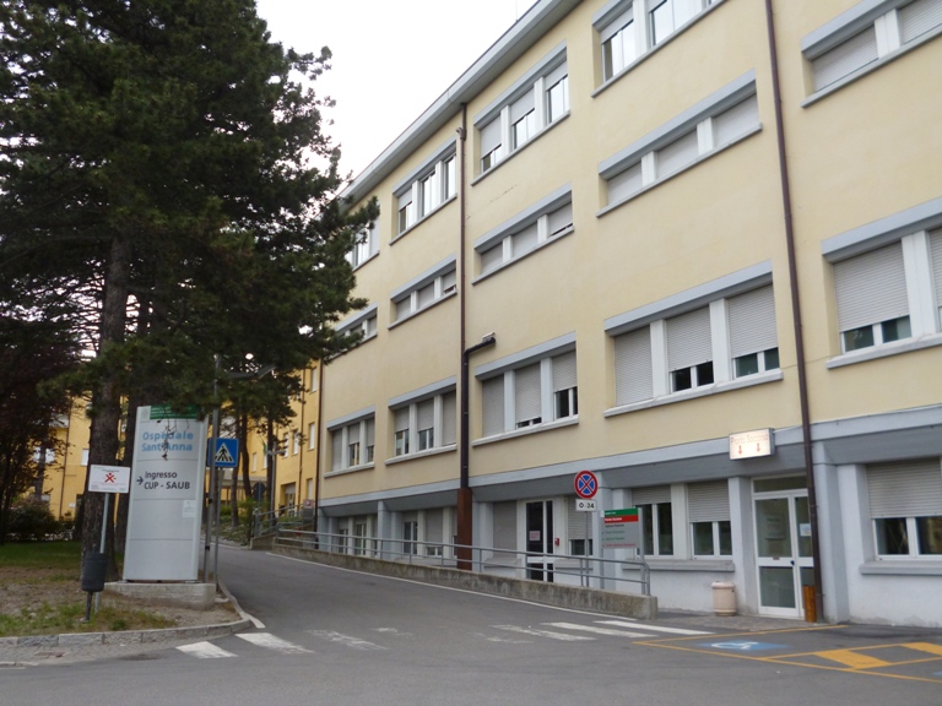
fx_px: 871
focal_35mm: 32
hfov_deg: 56.8
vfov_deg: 44.2
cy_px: 353
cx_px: 471
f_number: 3.3
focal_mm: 5.7
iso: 200
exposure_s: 1/160
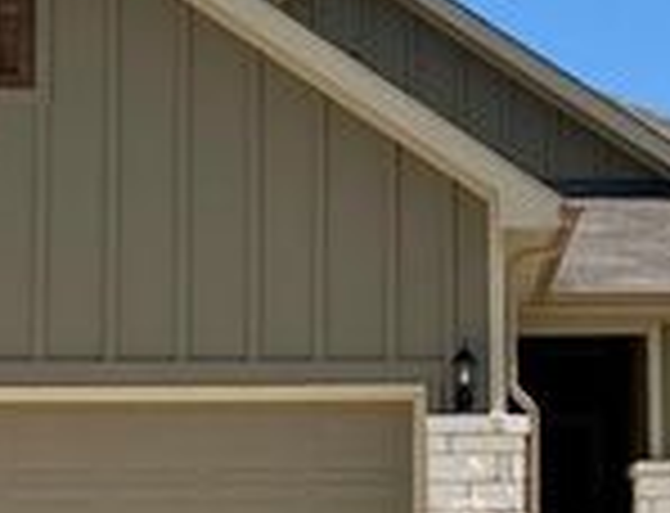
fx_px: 1696
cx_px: 603
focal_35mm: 87
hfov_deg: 21.8
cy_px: 274
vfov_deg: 17.2
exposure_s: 1/3289
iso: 25
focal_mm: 4.25
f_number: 1.8
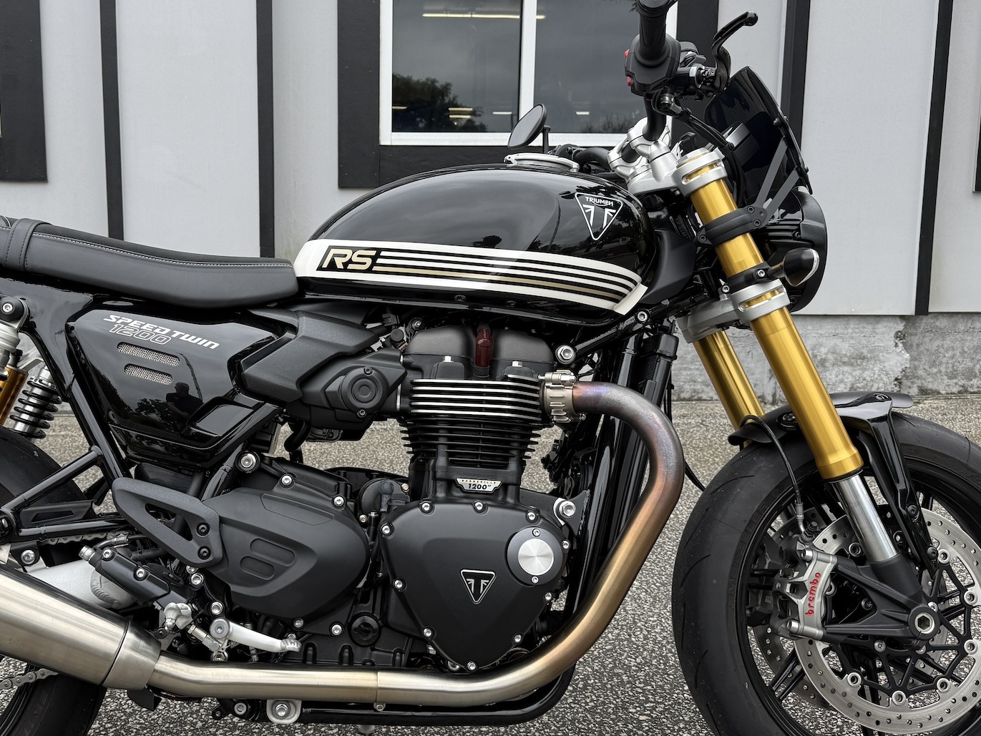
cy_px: 353
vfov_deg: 40.7
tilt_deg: -6.7
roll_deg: -0.2
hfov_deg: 52.2
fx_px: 992
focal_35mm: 35
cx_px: 384
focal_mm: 6.76
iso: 80
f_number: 1.78
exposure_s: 1/955
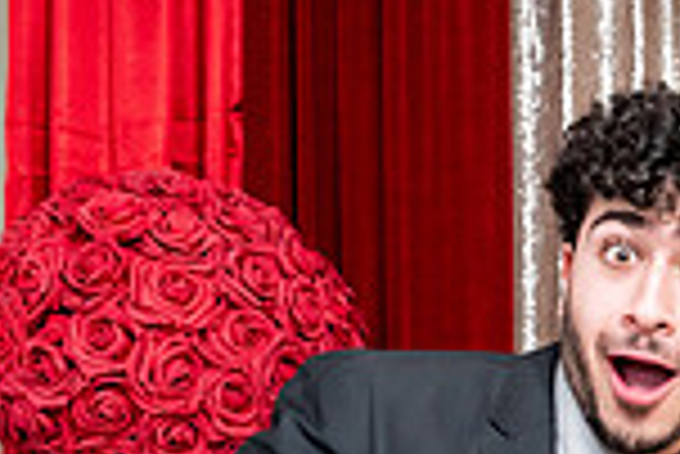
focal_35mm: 92
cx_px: 1000
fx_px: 1739
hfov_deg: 19.5
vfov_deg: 14.1
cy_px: 645
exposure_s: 1/160
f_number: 2.8
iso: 2500
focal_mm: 24
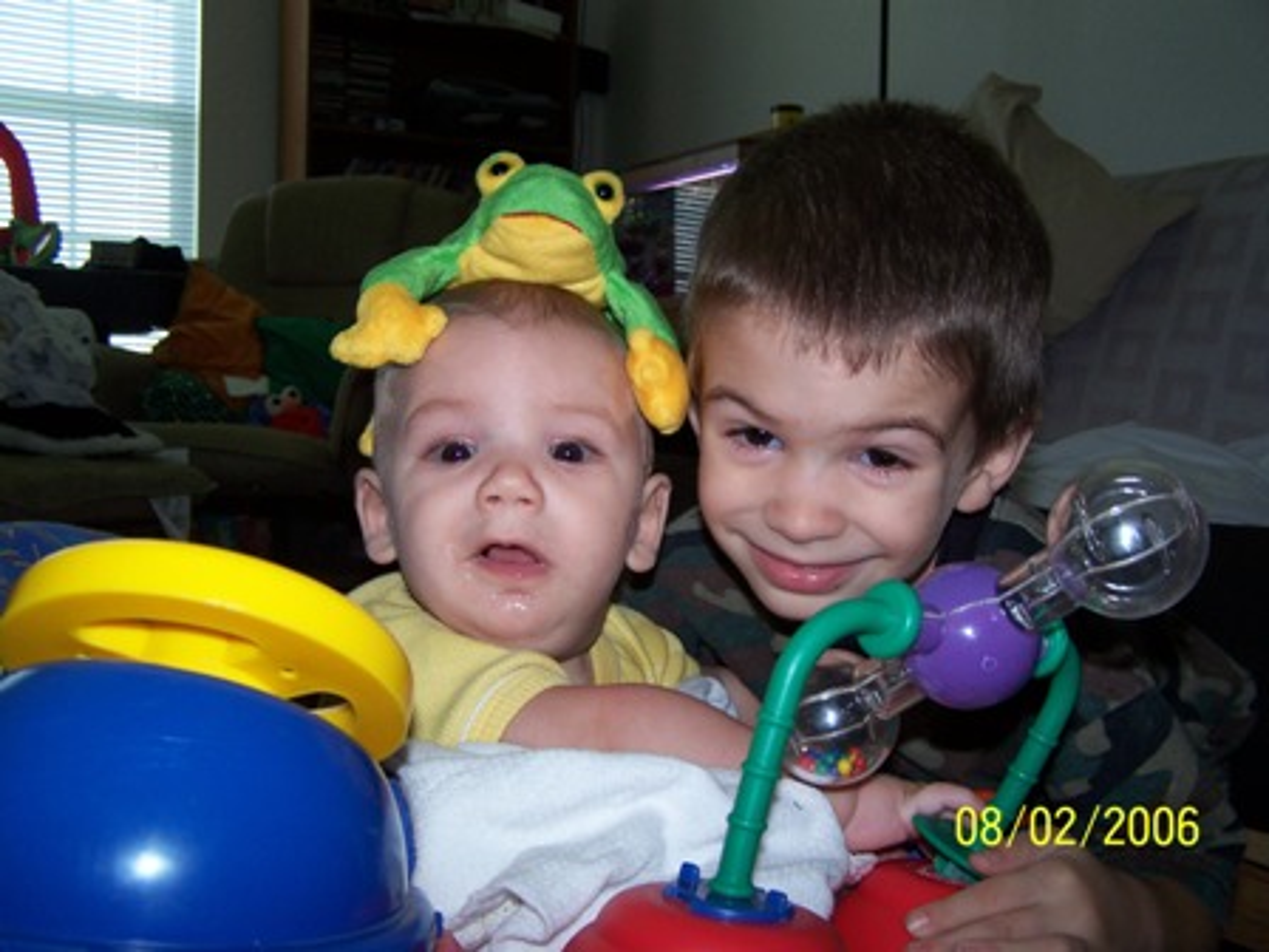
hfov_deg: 49.0
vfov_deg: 37.7
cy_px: 476
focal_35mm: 38
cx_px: 634
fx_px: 1393
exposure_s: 1/60
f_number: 2.8
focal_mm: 6.3
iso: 80
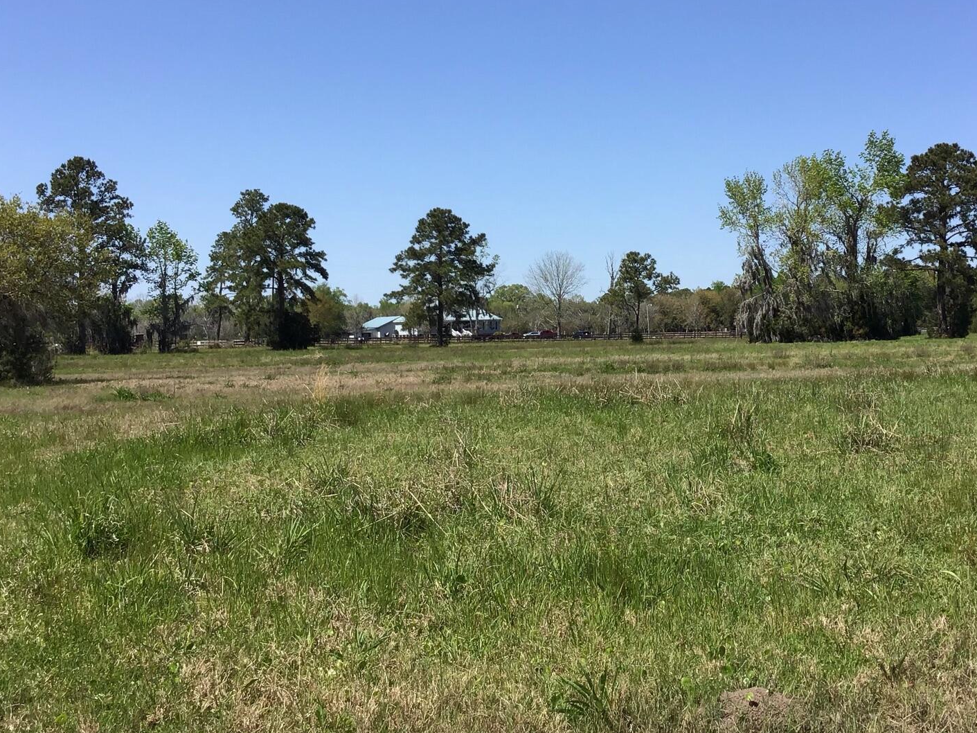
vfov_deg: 32.1
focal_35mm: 45
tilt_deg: -1.0
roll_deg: +2.1
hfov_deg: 41.9
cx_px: 584
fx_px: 1270
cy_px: 326
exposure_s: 1/1235
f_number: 2.4
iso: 25
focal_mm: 3.3
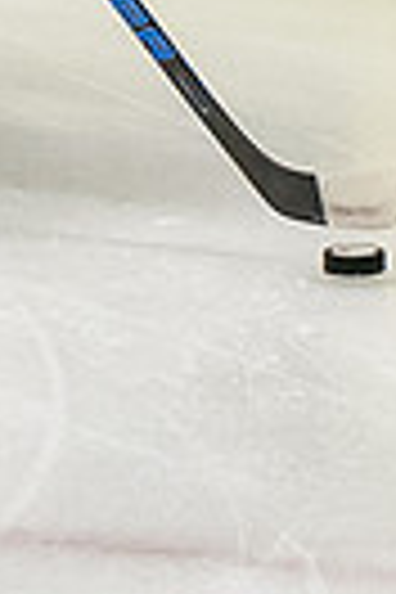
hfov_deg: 1.6
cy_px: -527
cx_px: -65
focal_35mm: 849
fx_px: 14007
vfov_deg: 2.4
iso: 2500
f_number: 3.5
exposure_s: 1/800
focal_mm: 70
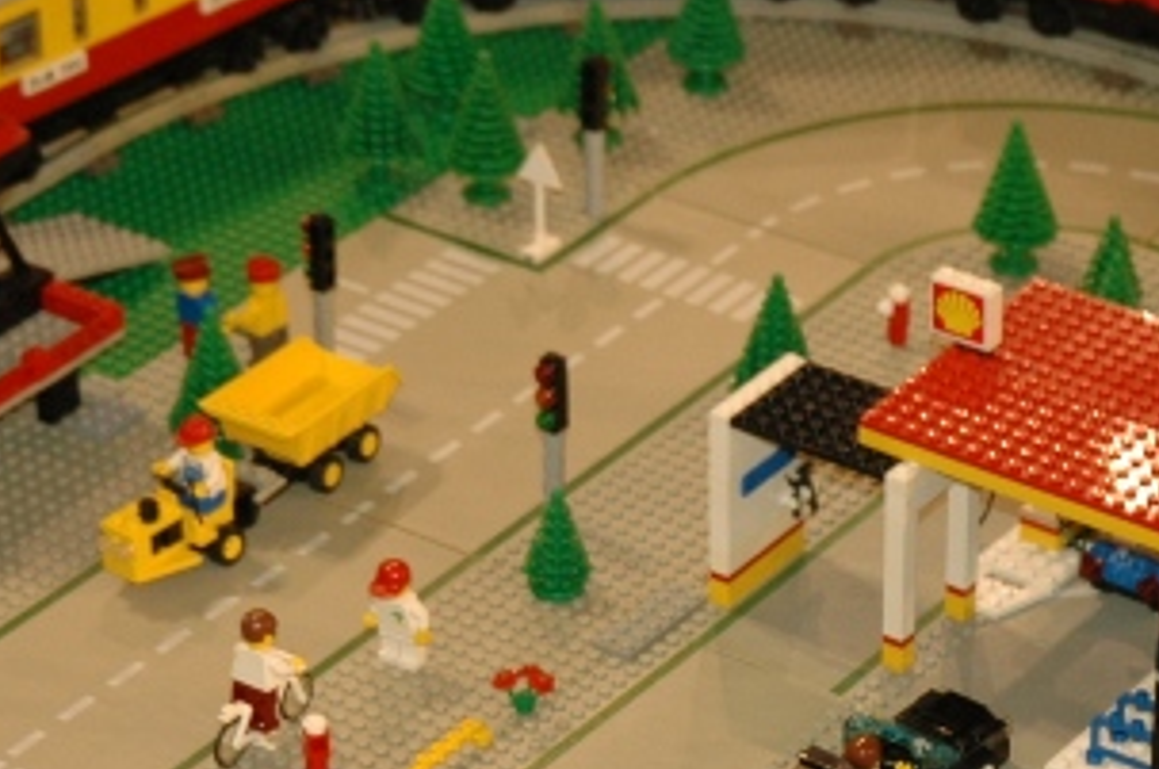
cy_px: 572
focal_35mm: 174
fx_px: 5593
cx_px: 769
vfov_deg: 7.9
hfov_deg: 11.8
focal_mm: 44
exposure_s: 1/100
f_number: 4.5
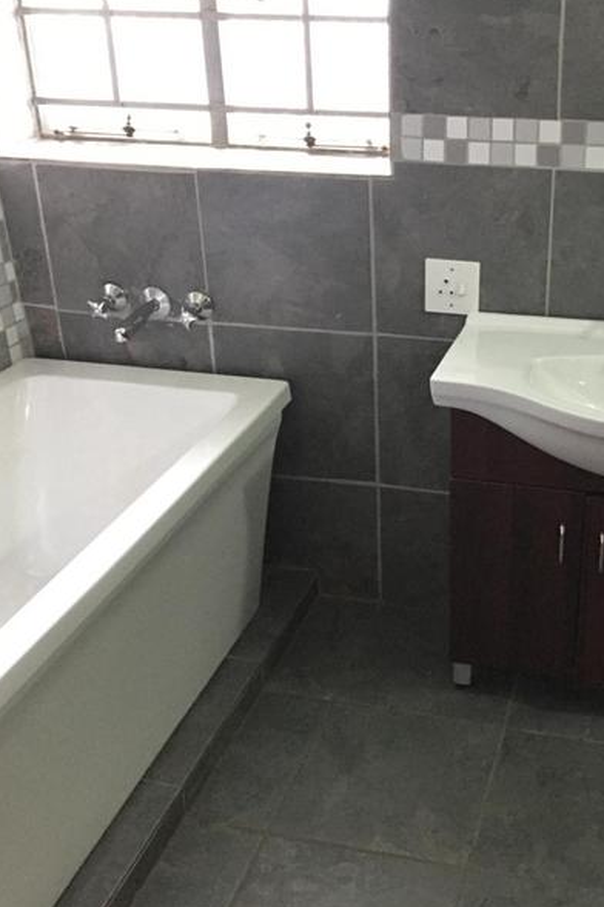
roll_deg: -0.9
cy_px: 451
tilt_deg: -24.0
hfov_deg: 32.0
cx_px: 456
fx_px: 1033
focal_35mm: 41
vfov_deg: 47.4
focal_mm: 4.15
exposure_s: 1/4
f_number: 2.2
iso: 320
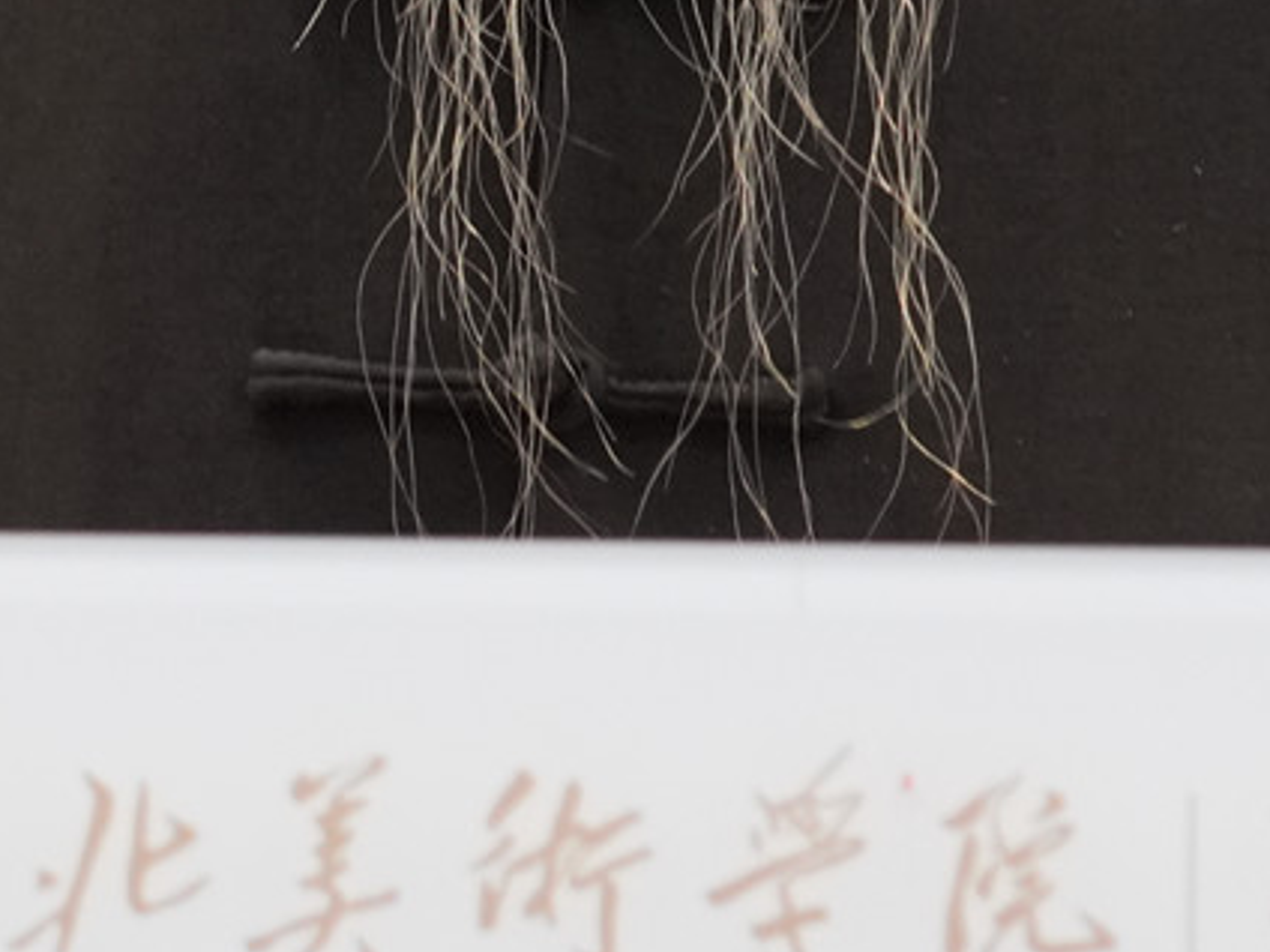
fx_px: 26416
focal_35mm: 720
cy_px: -802
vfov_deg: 2.1
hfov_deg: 2.8
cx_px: 734
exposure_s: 1/125
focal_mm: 85
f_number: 4
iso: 1000
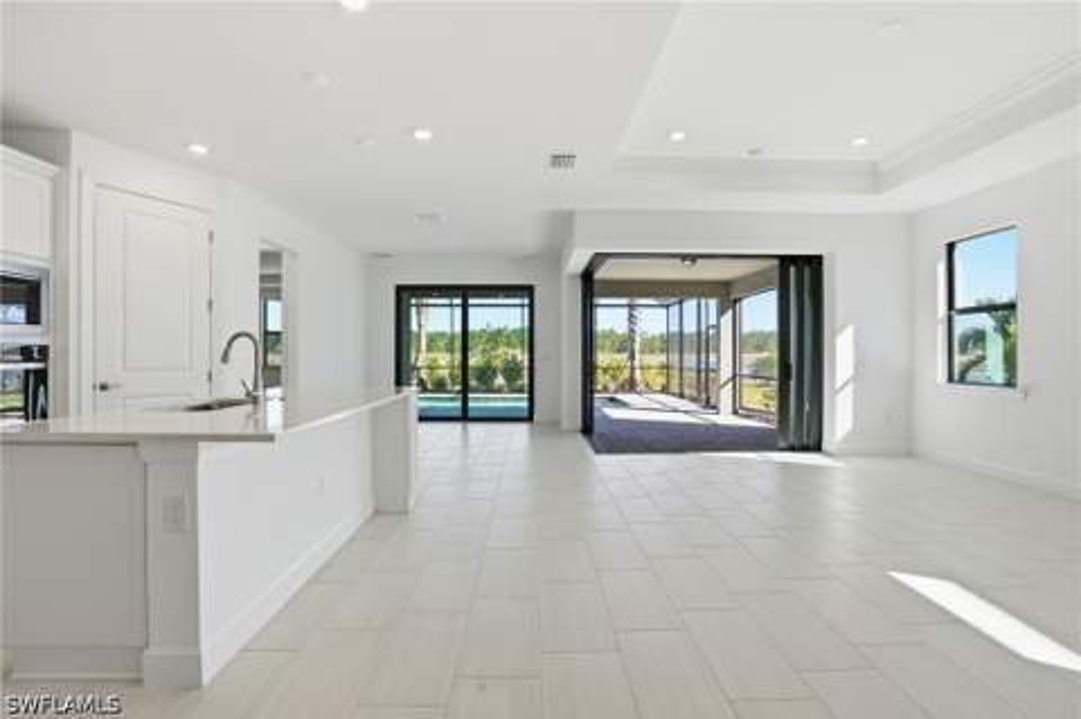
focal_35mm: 16
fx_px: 480
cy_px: 360
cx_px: 540
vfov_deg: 73.6
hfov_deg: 96.8
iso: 400
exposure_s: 1/400
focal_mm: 16
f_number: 9
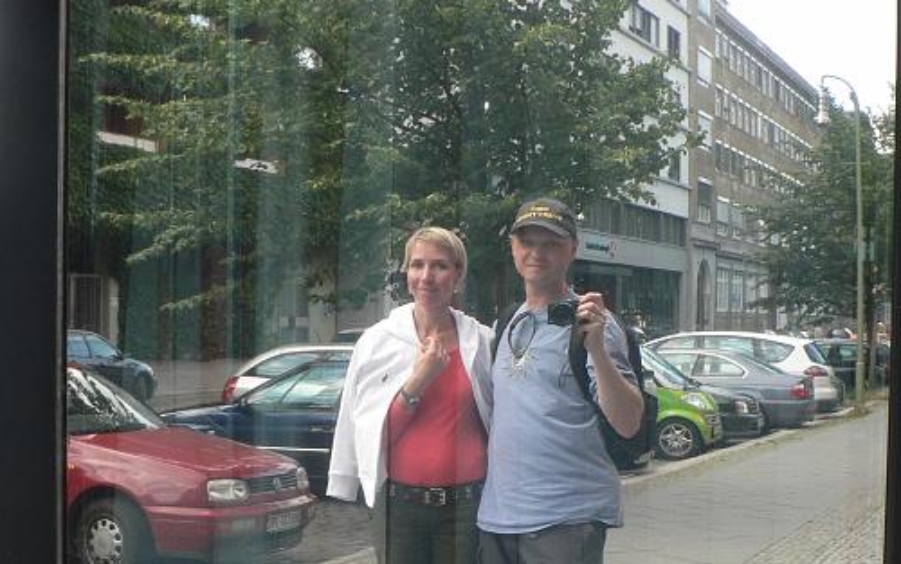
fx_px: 1499
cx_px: 454
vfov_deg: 21.2
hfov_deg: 33.5
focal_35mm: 61
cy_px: 413
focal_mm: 6
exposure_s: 1/100
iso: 80
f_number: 3.2
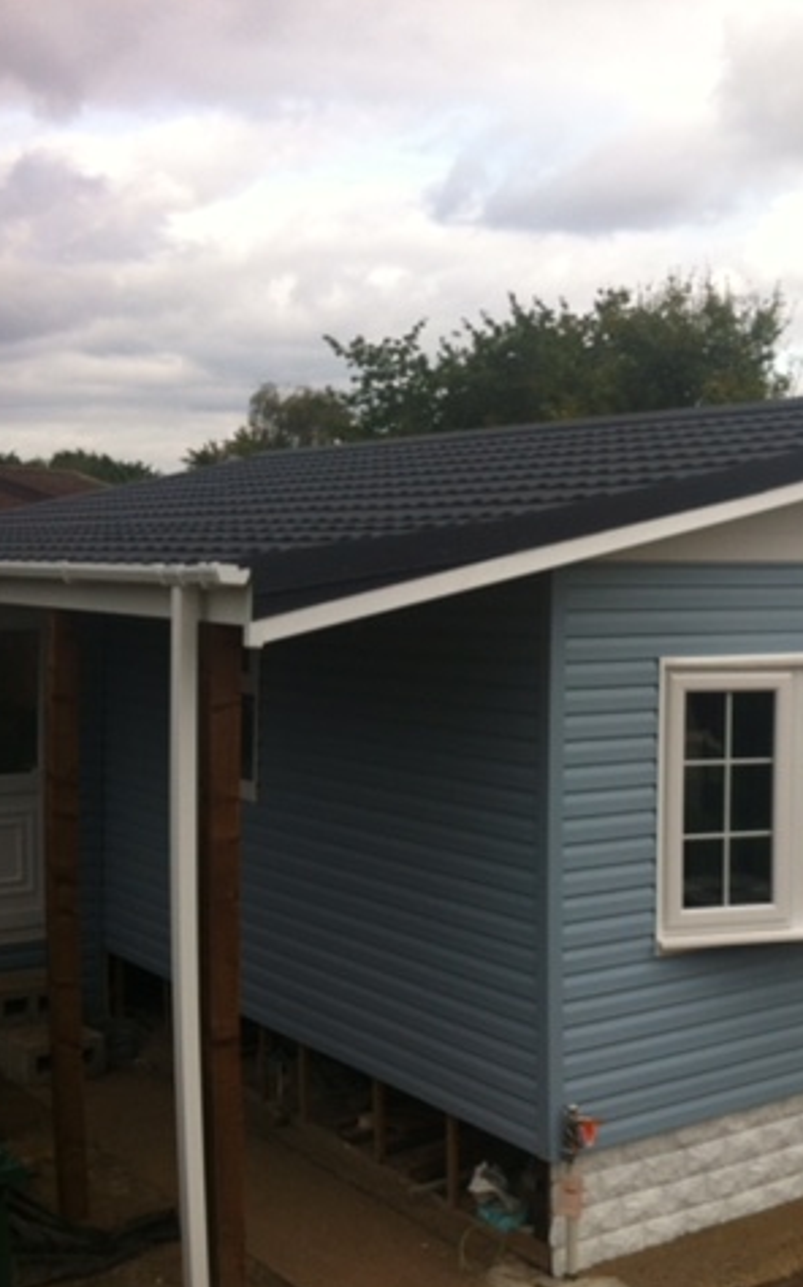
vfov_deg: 40.3
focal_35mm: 50
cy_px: 646
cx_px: 659
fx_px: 1752
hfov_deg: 25.3
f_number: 2.8
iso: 80
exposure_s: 1/736
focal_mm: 3.85
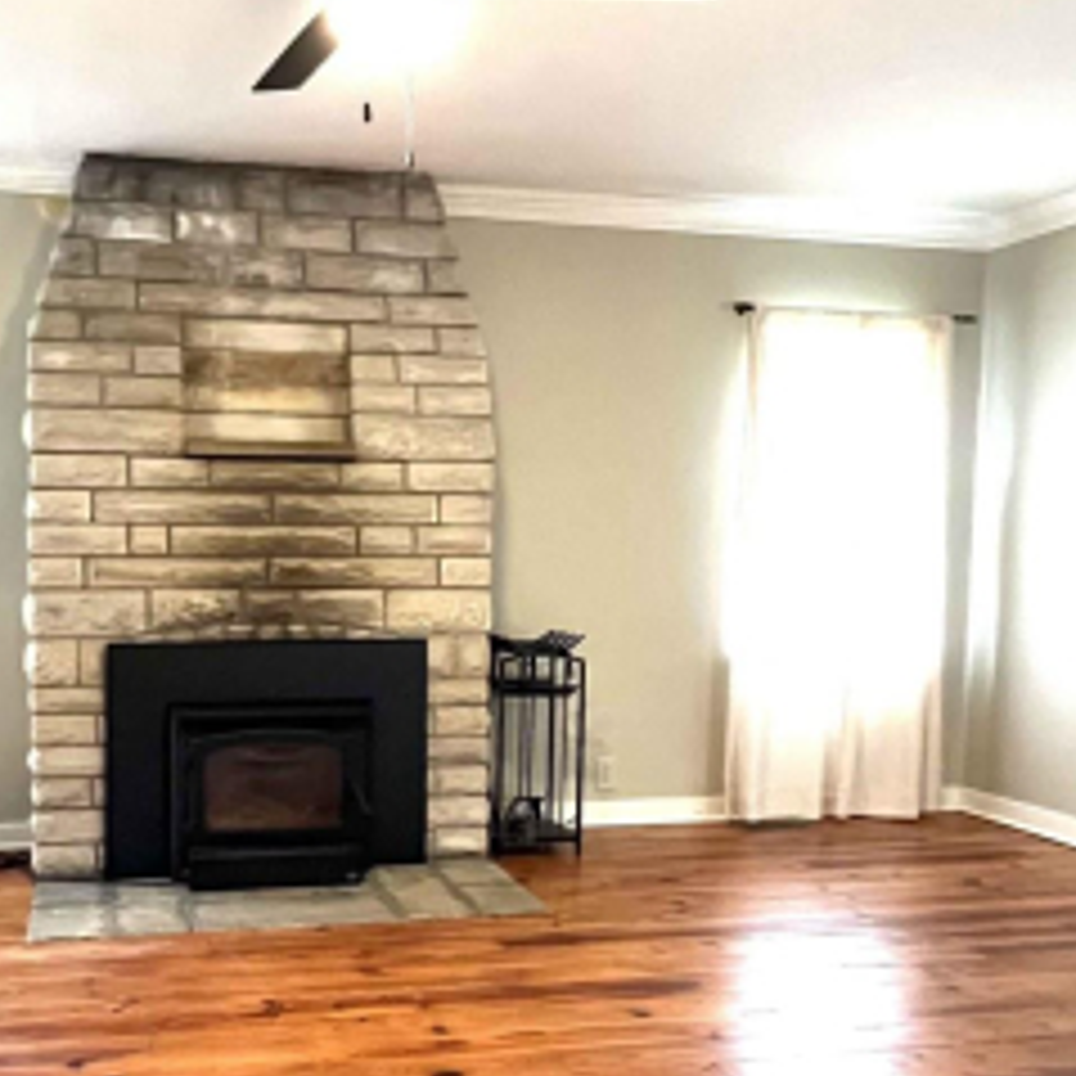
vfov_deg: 50.8
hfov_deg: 49.9
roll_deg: +0.3
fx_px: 1125
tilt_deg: -3.8
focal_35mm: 32
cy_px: 646
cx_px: 329
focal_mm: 1.57
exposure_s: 1/60
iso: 800
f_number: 1.8
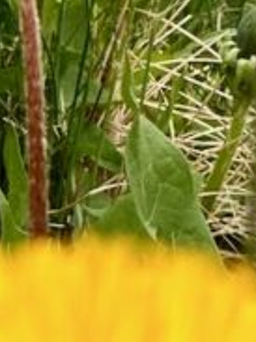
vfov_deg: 4.6
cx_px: 404
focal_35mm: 432
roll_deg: -3.1
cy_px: -30
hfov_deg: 3.4
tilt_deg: -11.1
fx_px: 4265
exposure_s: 1/436
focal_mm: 9
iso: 32
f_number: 2.8
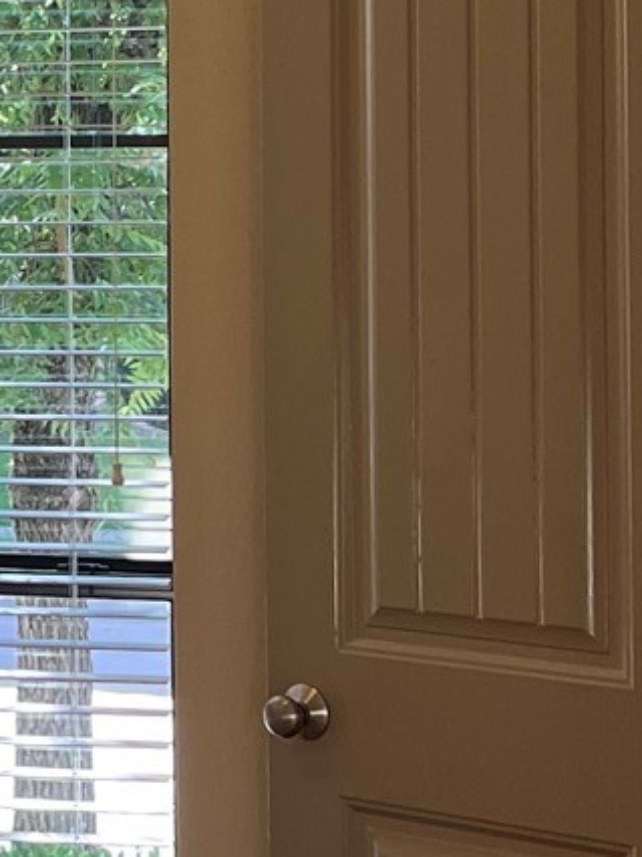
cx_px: -564
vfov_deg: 15.6
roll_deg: +0.6
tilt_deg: +1.7
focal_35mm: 125
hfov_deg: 11.0
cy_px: 119
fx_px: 3094
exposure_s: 1/120
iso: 40
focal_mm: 5.1
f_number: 1.6
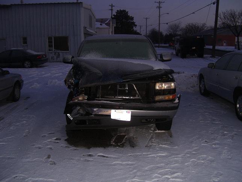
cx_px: 121
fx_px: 259
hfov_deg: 50.1
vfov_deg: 38.7
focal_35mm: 37
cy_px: 91
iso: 80
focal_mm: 6
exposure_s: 1/60
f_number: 2.7
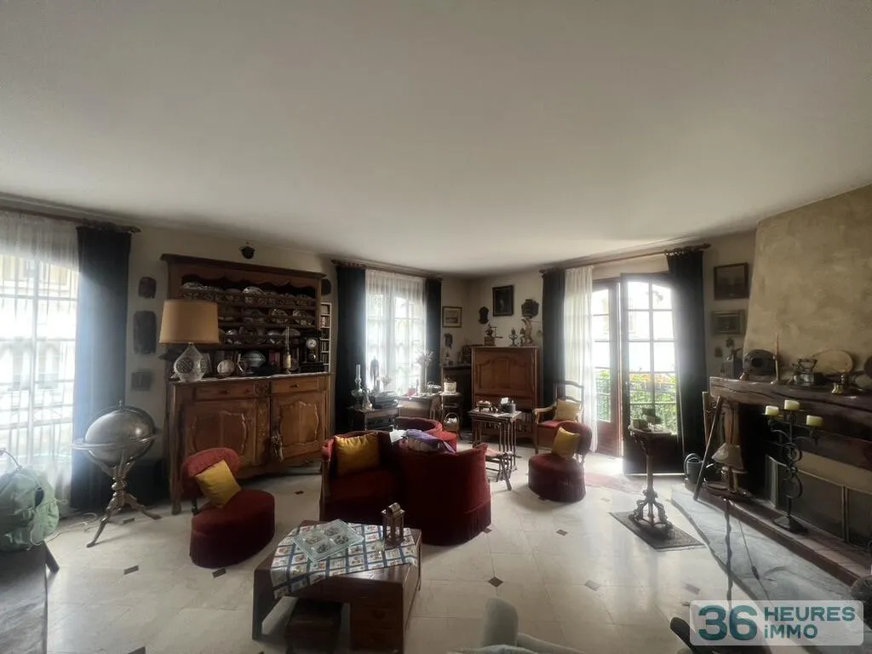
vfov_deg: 89.9
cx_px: 436
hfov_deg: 106.2
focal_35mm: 13
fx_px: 327
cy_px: 327
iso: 125
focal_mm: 1.57
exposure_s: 1/99
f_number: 1.8
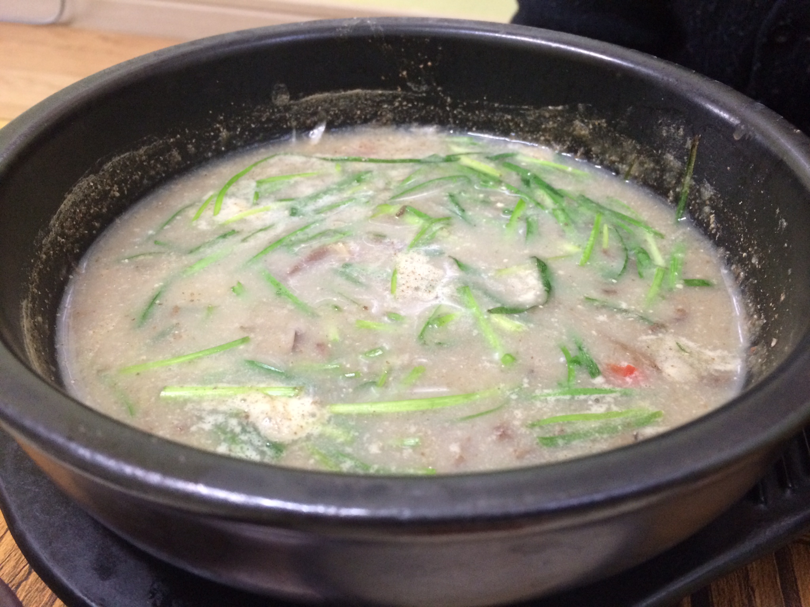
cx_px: 405
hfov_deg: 61.7
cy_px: 304
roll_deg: -0.4
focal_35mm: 29
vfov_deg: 48.2
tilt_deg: -40.4
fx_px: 679
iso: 200
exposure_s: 1/30
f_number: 2.2
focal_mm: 4.15
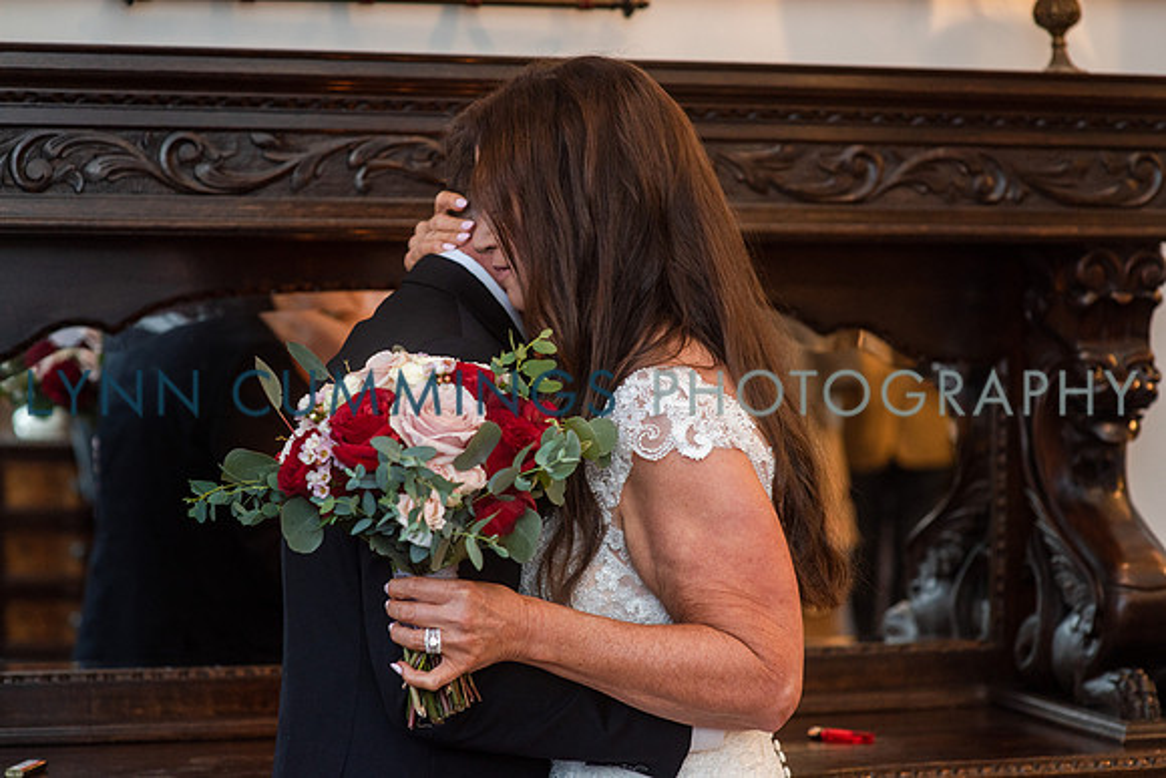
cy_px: 389
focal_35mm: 85
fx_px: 2754
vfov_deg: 16.1
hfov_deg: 23.9
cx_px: 583
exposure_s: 1/125
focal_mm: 85
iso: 640
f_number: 3.2
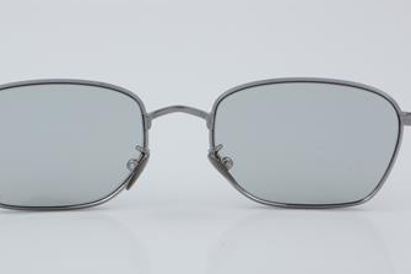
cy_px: 128
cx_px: 178
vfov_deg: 13.9
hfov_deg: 20.7
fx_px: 1125
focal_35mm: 99
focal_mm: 55
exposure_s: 1/4
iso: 100
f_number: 32
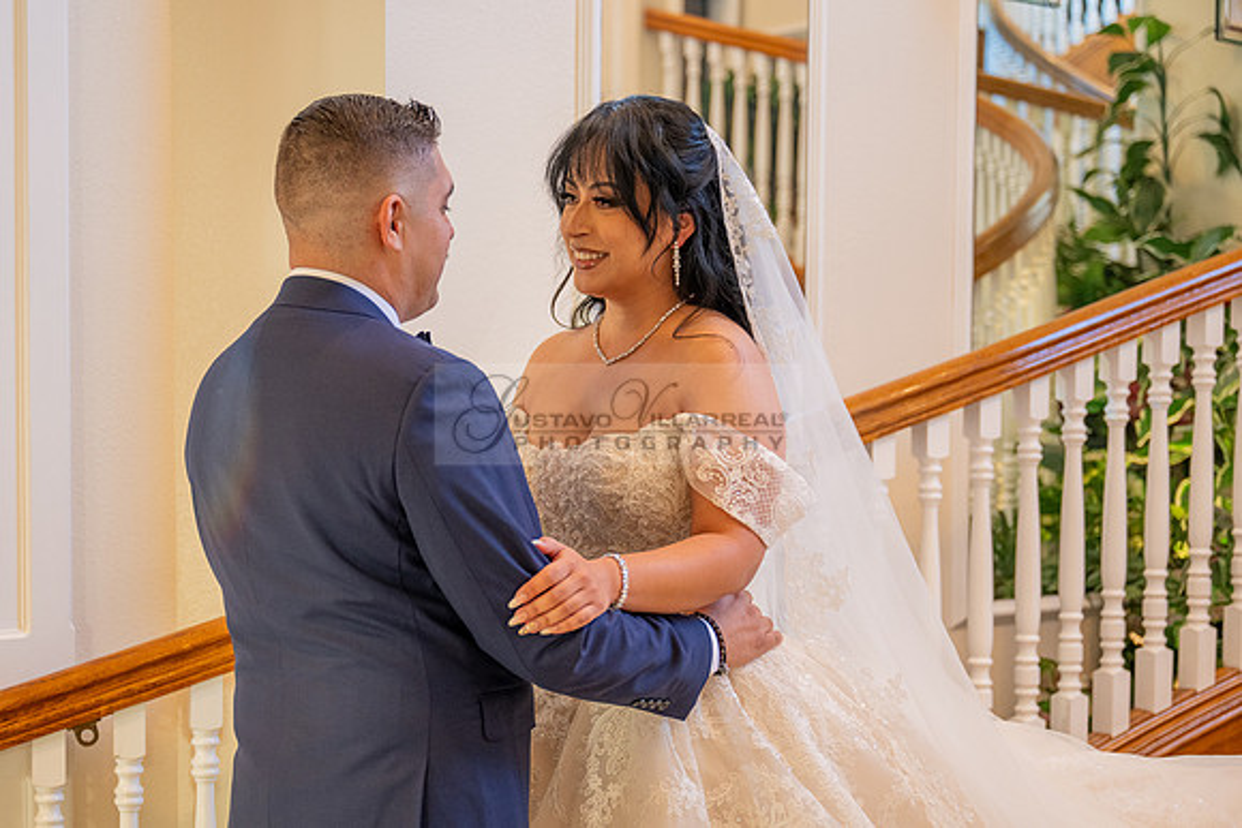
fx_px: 2025
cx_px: 527
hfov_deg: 34.0
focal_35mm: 59
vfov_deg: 23.1
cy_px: 476
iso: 1000
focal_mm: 51
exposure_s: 1/100
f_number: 2.8
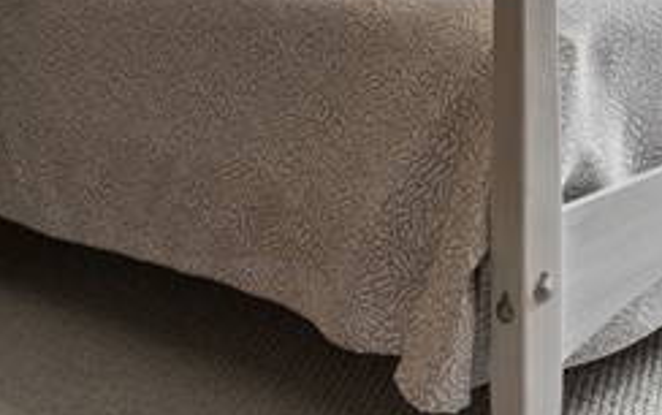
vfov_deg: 16.9
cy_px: -248
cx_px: 1036
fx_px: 1228
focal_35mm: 68
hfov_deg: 23.2
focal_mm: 15
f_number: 9
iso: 250
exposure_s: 1/3
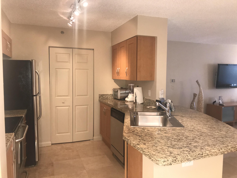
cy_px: 89
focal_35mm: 28
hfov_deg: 63.4
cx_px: 118
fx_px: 192
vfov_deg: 49.7
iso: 100
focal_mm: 3.99
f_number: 1.8
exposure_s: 1/30
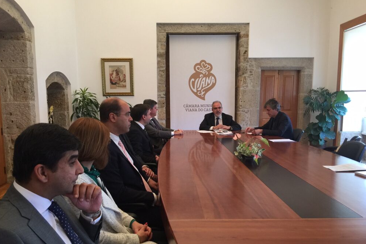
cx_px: 184
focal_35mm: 31
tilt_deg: -6.3
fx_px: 315
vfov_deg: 42.2
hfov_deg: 60.3
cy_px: 139
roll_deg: -0.9
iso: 80
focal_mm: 4.15
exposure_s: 1/33
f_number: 2.2
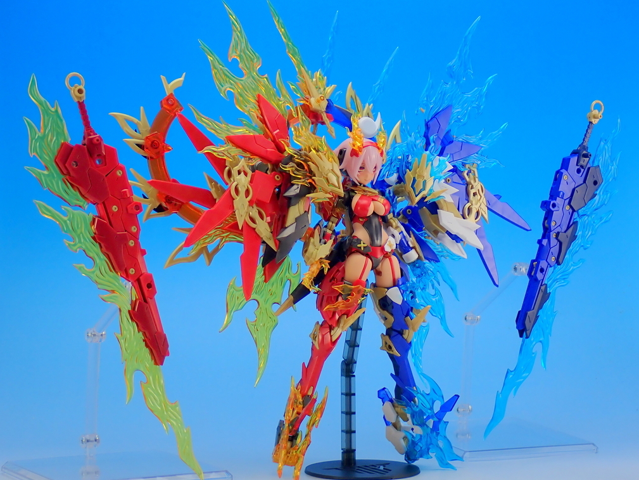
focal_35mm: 68
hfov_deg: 28.6
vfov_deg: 21.6
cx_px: 320
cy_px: 240
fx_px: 1255
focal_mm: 11.88
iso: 100
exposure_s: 1/20
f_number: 3.8
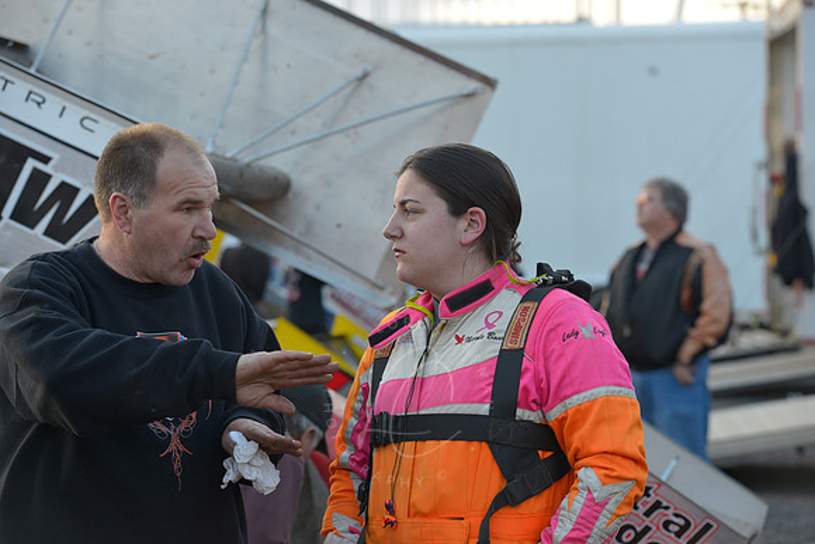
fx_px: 2762
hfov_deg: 16.8
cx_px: 408
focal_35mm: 122
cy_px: 272
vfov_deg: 11.2
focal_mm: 122
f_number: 5
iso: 800
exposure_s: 1/250
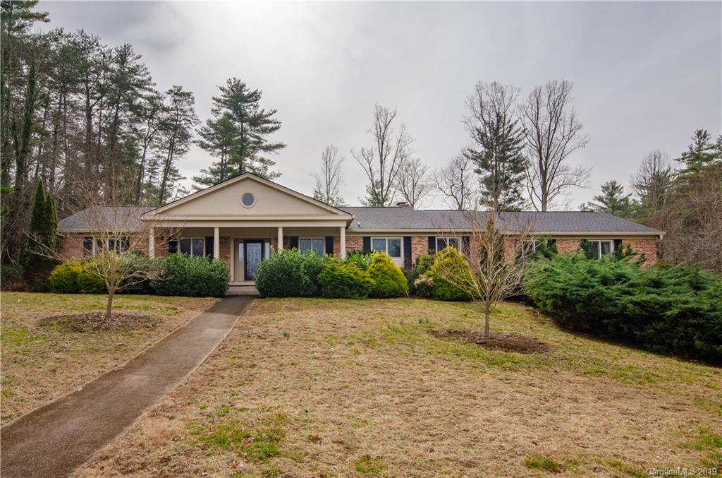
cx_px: 361
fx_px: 420
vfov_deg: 59.2
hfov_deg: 81.4
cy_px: 239
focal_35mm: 21
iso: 100
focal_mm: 14
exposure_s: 1/200
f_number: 11
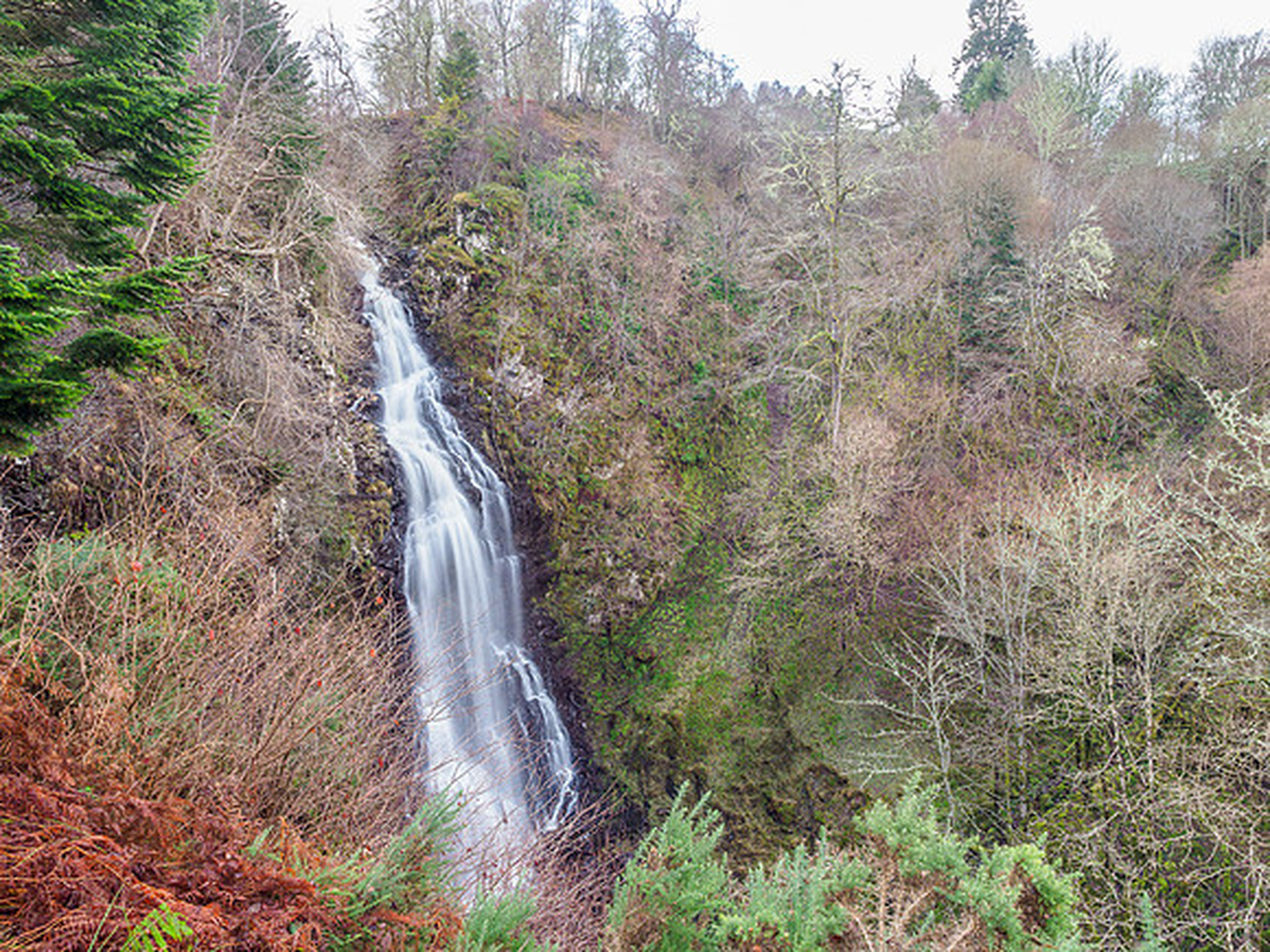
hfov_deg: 71.6
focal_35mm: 24
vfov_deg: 56.8
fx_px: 881
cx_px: 635
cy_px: 476
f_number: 7.1
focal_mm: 12
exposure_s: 1/2.5
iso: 200
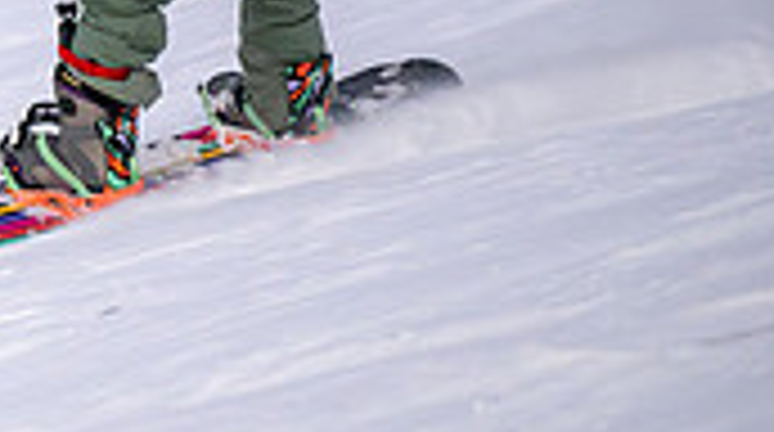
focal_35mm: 735
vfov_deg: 1.6
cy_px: 20
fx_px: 15057
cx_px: -200
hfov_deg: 2.9
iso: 6400
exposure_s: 1/500
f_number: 2.8
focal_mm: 200
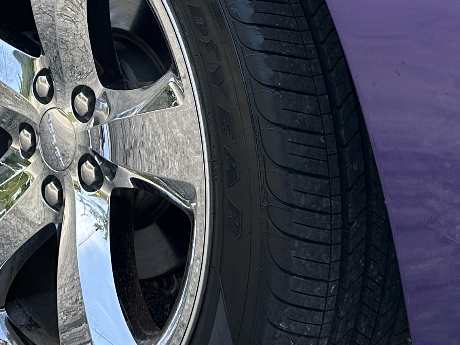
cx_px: 166
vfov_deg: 15.6
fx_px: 1130
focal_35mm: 85
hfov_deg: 22.9
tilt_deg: -5.7
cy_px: -209
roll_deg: -7.8
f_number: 1.78
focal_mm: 6.86
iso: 80
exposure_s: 1/718
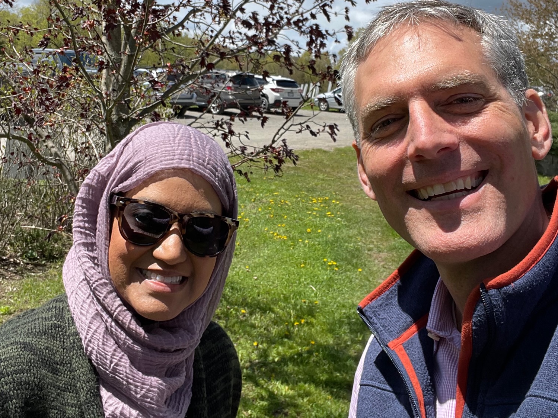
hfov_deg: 45.8
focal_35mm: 41
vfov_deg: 34.8
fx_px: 661
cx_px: 275
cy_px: 134
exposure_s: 1/702
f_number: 2.2
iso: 25
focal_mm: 2.71
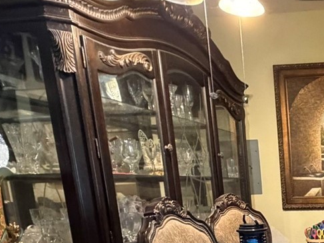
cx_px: 373
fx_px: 430
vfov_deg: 28.2
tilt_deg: -12.3
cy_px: 278
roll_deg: +2.1
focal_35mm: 46
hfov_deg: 34.4
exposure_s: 1/60
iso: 1000
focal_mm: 2.22
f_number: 2.2
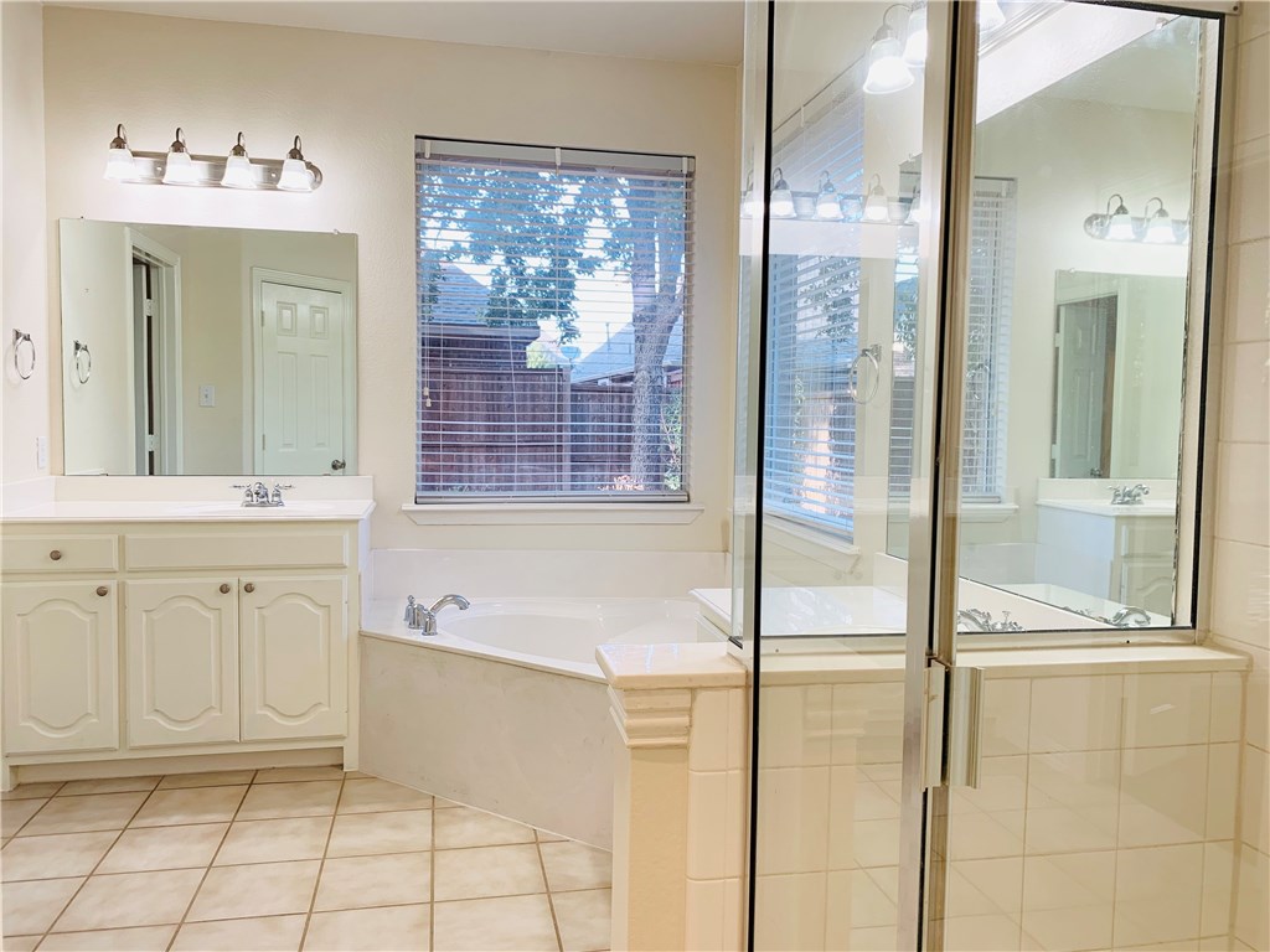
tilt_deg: -3.1
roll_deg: -1.1
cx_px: 635
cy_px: 476
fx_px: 954
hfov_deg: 67.3
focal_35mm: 26
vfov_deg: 53.1
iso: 50
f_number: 1.8
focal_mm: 4.25
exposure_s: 1/120
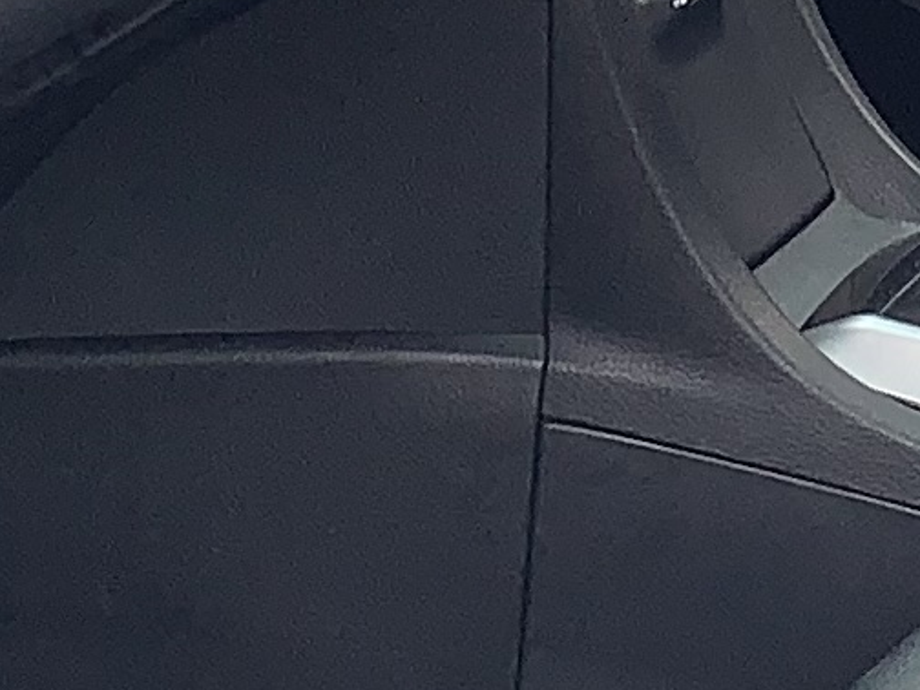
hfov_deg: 9.4
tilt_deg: -9.3
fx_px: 5528
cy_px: -268
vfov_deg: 7.1
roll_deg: -4.3
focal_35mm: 208
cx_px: 1124
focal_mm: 4.25
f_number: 1.8
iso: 25
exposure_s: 1/164
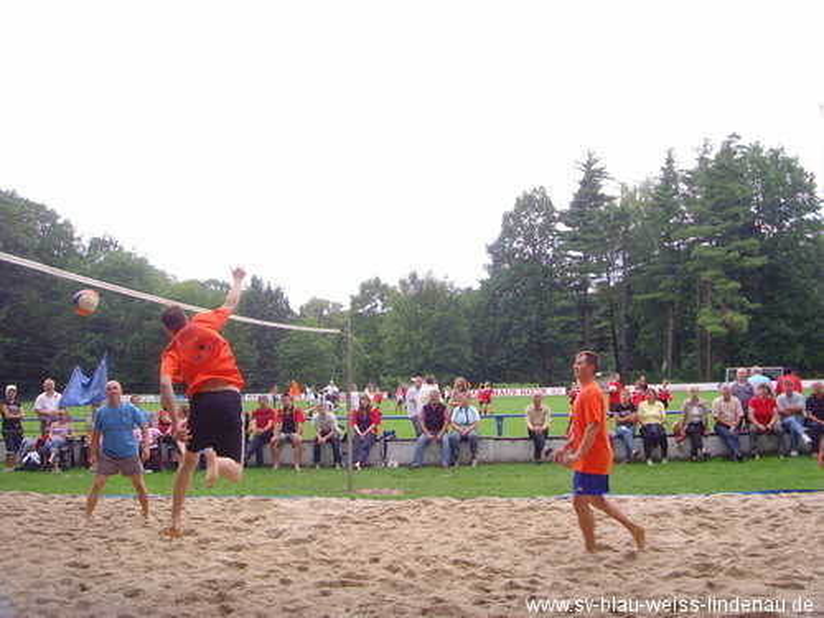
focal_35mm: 39
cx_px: 412
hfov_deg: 47.9
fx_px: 928
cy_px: 309
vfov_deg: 36.8
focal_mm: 6.6
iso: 80
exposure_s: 1/180
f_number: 3.5
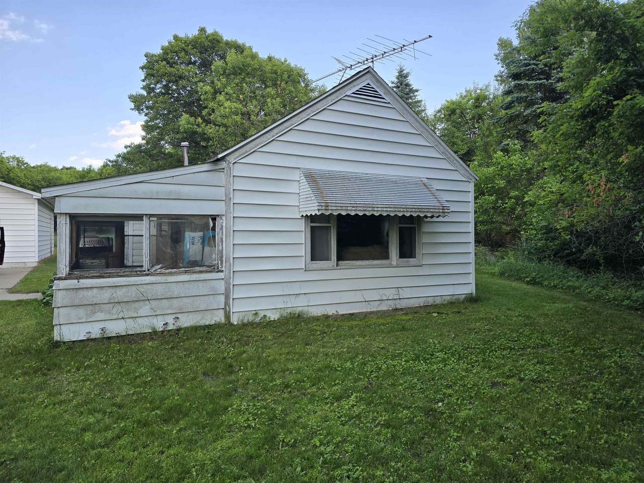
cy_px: 242
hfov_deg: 73.9
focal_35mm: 23
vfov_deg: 58.9
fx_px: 428
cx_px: 322
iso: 12
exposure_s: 1/228
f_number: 1.7
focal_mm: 6.3
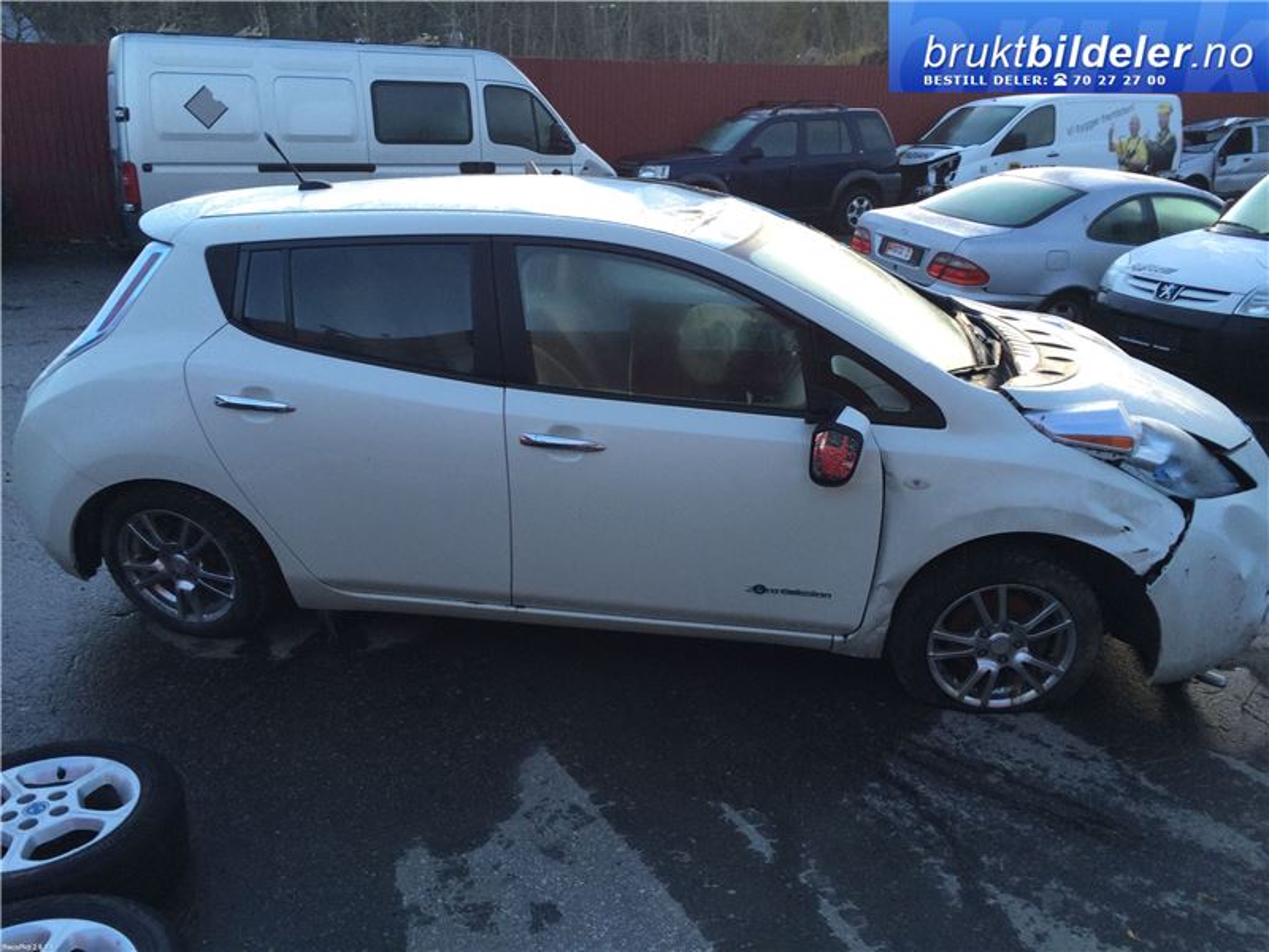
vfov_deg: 48.2
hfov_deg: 61.7
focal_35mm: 29
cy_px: 476
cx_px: 634
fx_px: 1063
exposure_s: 1/120
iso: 64
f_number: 2.2
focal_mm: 4.15
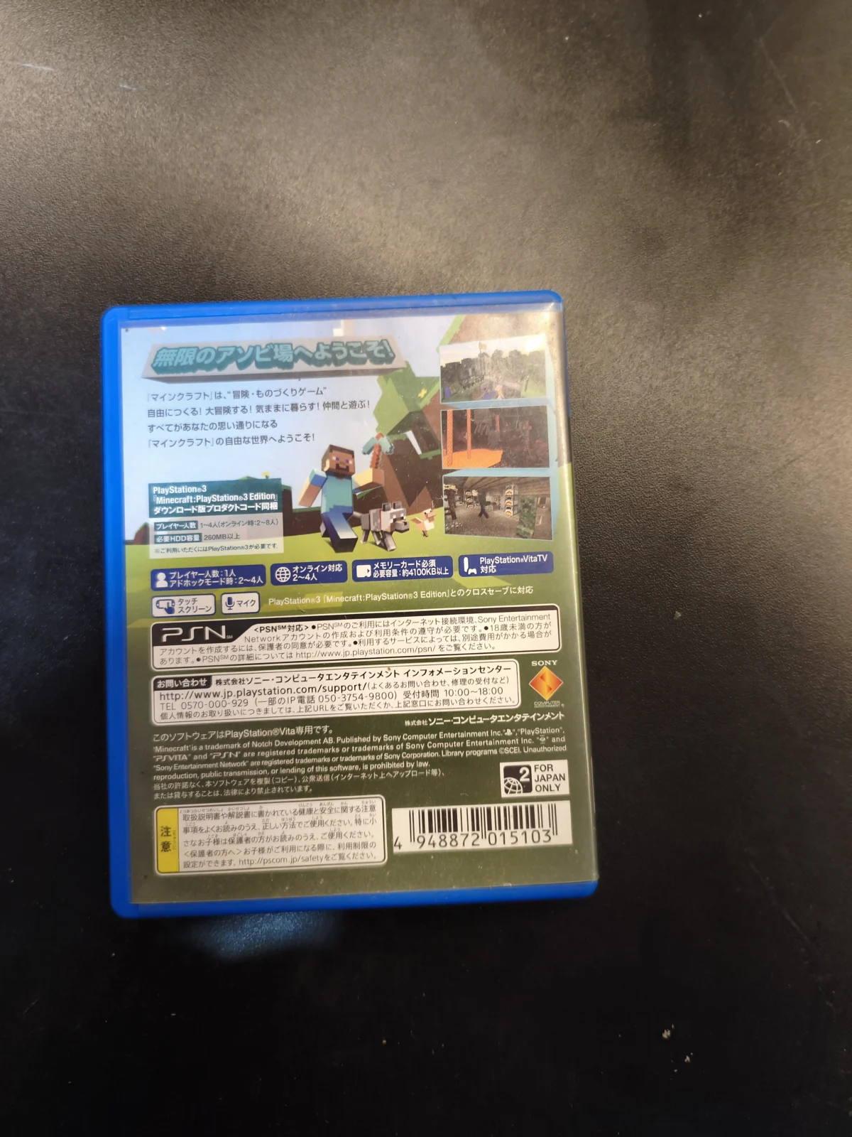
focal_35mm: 26
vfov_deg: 67.3
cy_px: 568
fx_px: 853
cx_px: 426
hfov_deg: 53.1
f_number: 1.5
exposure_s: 1/40
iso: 640
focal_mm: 4.95
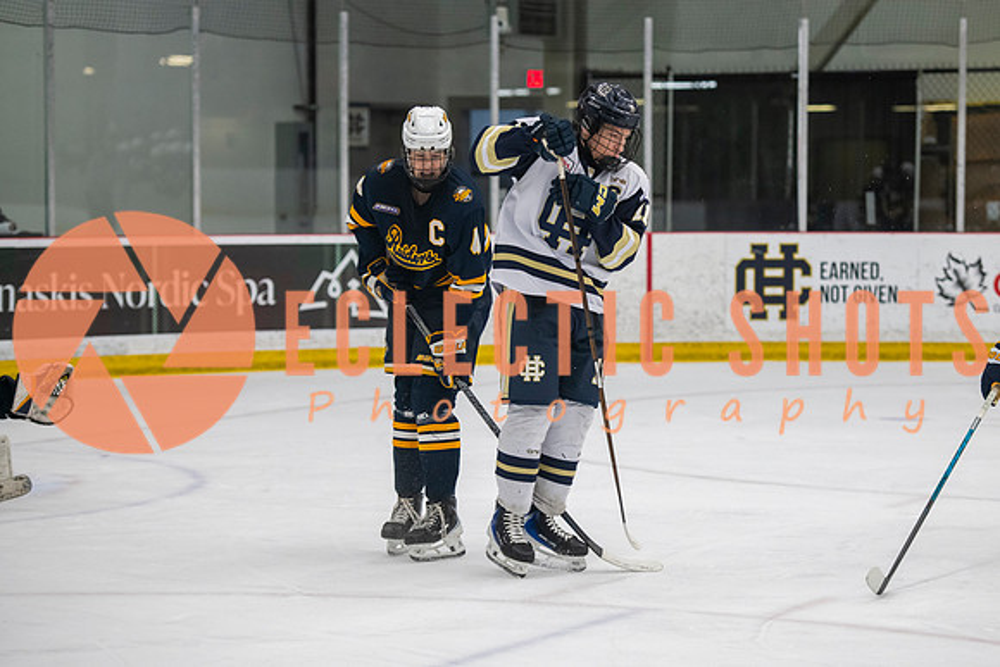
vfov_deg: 11.2
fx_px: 3413
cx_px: 585
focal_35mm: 123
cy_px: 334
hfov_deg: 16.7
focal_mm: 105
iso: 2000
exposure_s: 1/640
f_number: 3.2
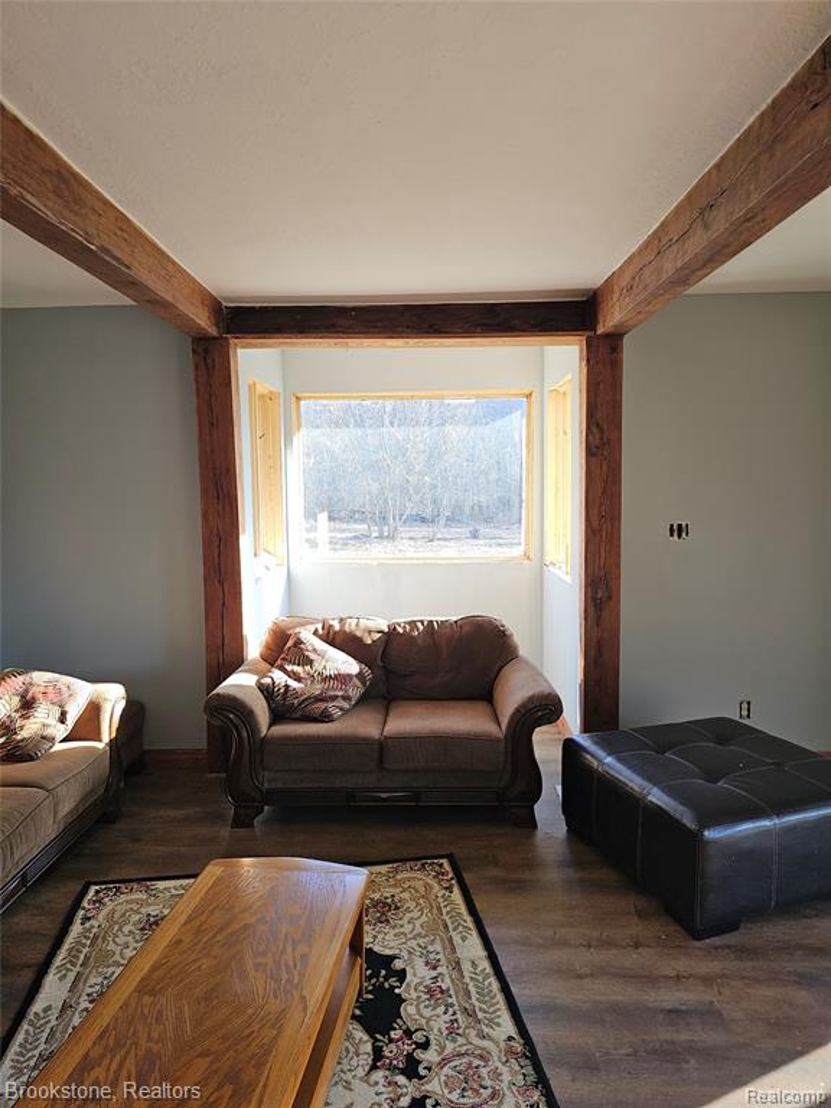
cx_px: 416
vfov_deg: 73.9
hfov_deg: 58.9
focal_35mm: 23
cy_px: 554
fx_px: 736
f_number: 1.7
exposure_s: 1/60
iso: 40
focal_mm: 6.3
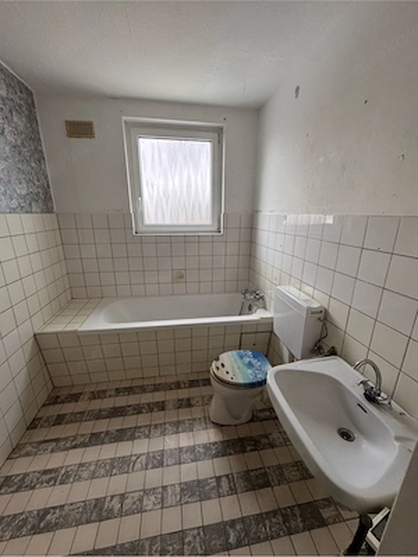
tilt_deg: -16.4
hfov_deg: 85.7
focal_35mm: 14
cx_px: 209
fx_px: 225
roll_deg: -0.3
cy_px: 278
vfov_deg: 102.1
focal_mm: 2.22
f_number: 2.2
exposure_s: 1/99
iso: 250
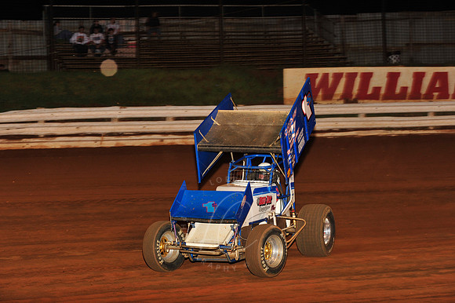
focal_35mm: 100
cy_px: 152
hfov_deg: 20.4
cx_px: 228
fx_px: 1263
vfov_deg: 13.7
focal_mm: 100
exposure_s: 1/320
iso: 800
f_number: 6.3
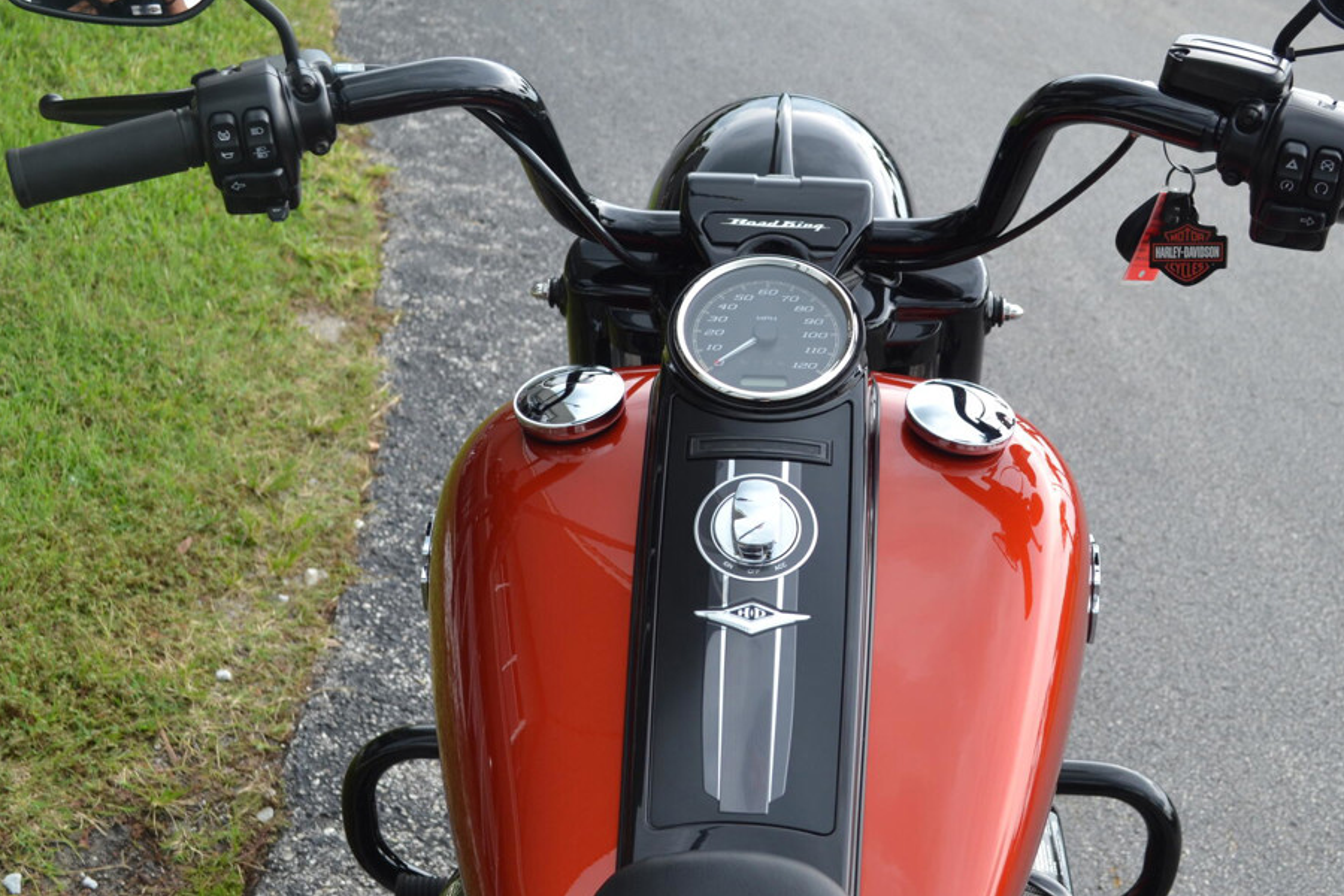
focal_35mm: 52
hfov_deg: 38.1
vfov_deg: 26.0
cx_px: 772
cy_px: 423
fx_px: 1941
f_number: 5.6
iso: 220
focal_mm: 26
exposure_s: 1/125
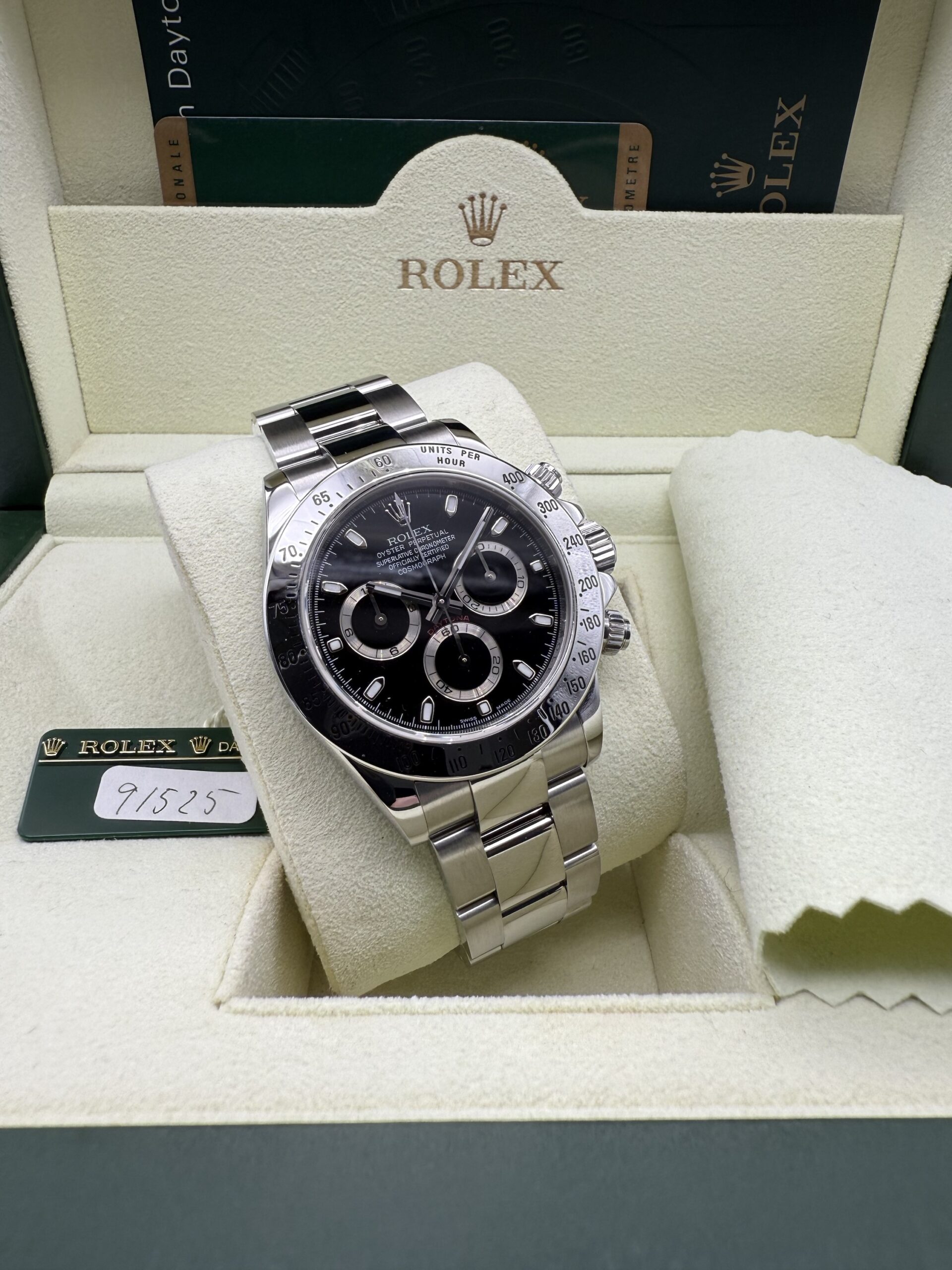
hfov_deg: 56.8
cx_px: 476
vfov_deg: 71.6
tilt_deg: -29.2
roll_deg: -0.6
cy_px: 635
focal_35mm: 24
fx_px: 880
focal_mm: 2.22
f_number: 2.2
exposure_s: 1/286
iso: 40
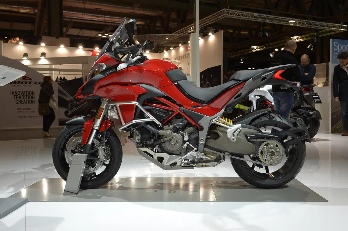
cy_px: 116
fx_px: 328
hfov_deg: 55.8
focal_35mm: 34
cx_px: 174
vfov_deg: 38.8
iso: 800
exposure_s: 1/250
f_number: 7.1
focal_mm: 34
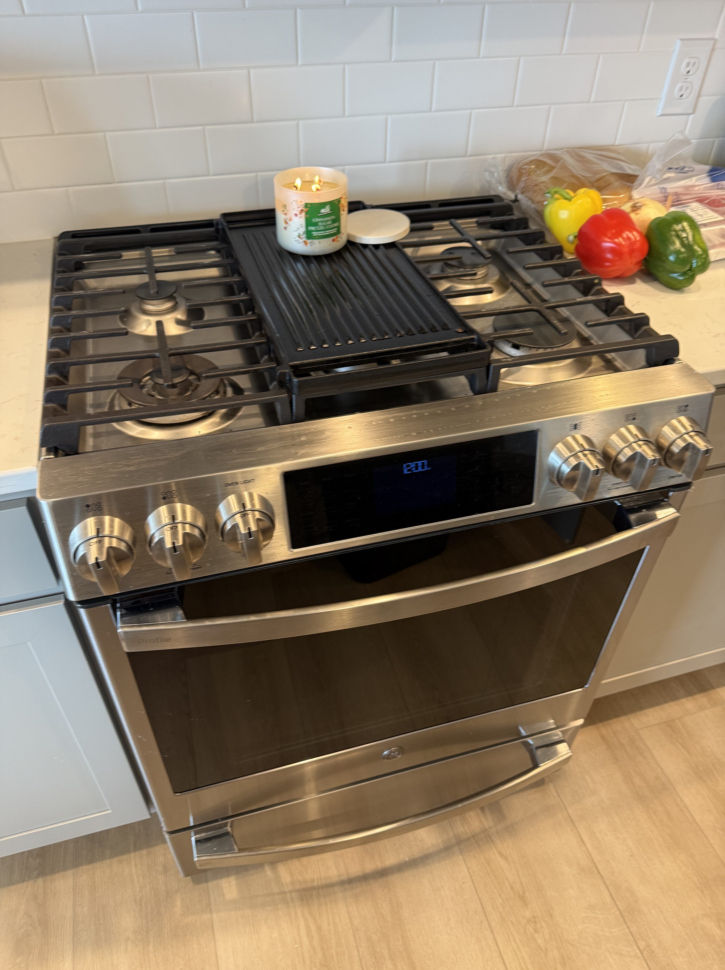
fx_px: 671
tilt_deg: -39.9
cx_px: 362
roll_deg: -0.4
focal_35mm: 24
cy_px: 485
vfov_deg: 71.6
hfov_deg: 56.7
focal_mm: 6.76
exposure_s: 1/60
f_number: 1.78
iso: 200
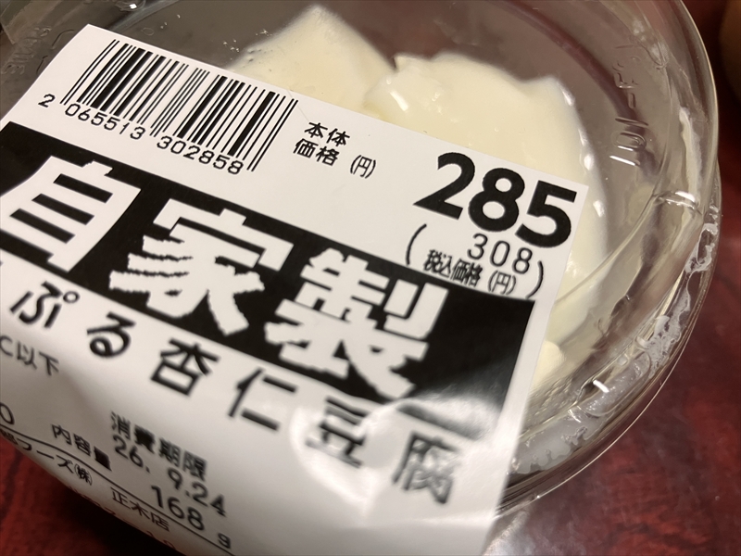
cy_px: 278
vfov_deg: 49.7
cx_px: 370
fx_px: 599
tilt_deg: -59.2
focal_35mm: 28
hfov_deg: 63.4
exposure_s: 1/60
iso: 64
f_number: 1.8
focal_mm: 3.99
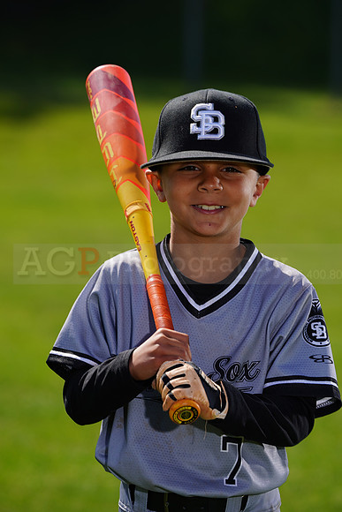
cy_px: 256
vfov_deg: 7.5
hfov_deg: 5.0
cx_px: 171
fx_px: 3930
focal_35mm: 276
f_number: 8
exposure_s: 1/250
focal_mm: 276
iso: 100
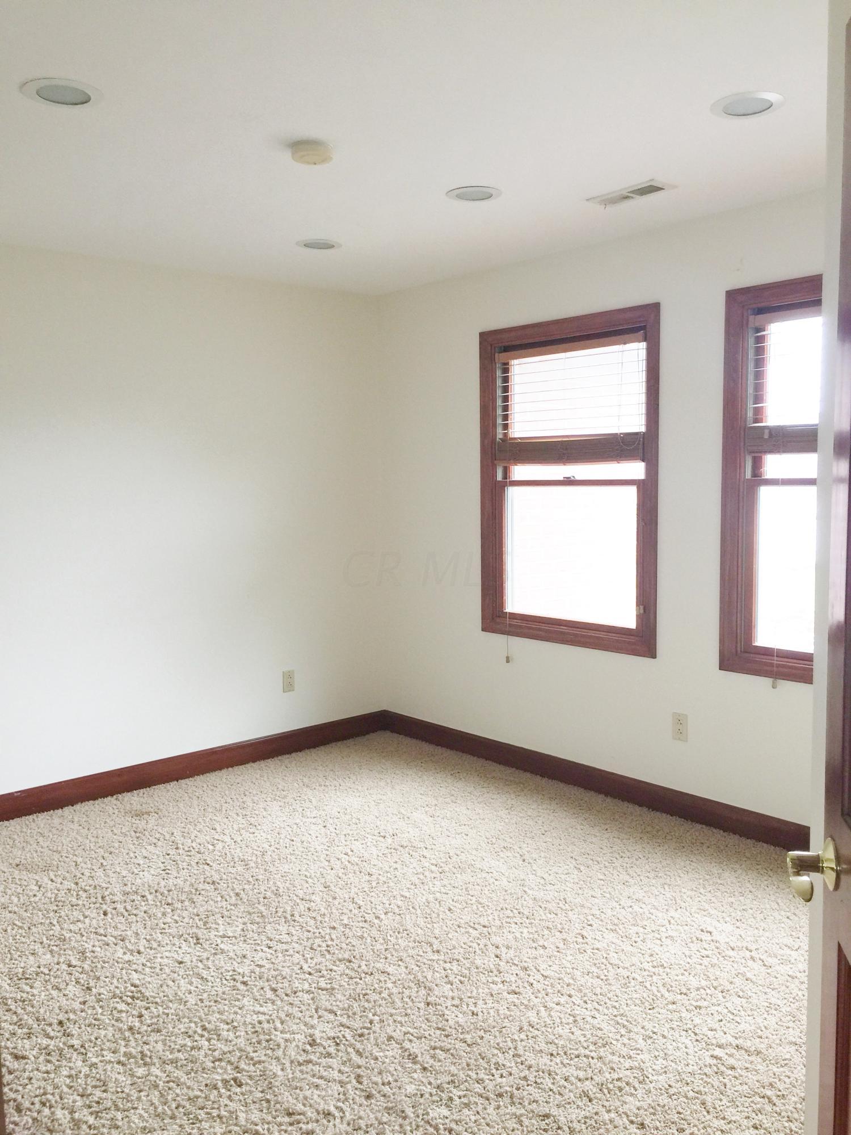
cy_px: 568
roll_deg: +0.7
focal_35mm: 29
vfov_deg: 61.7
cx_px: 426
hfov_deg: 48.2
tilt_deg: -3.3
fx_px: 951
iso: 32
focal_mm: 4.15
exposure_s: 1/30
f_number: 2.2
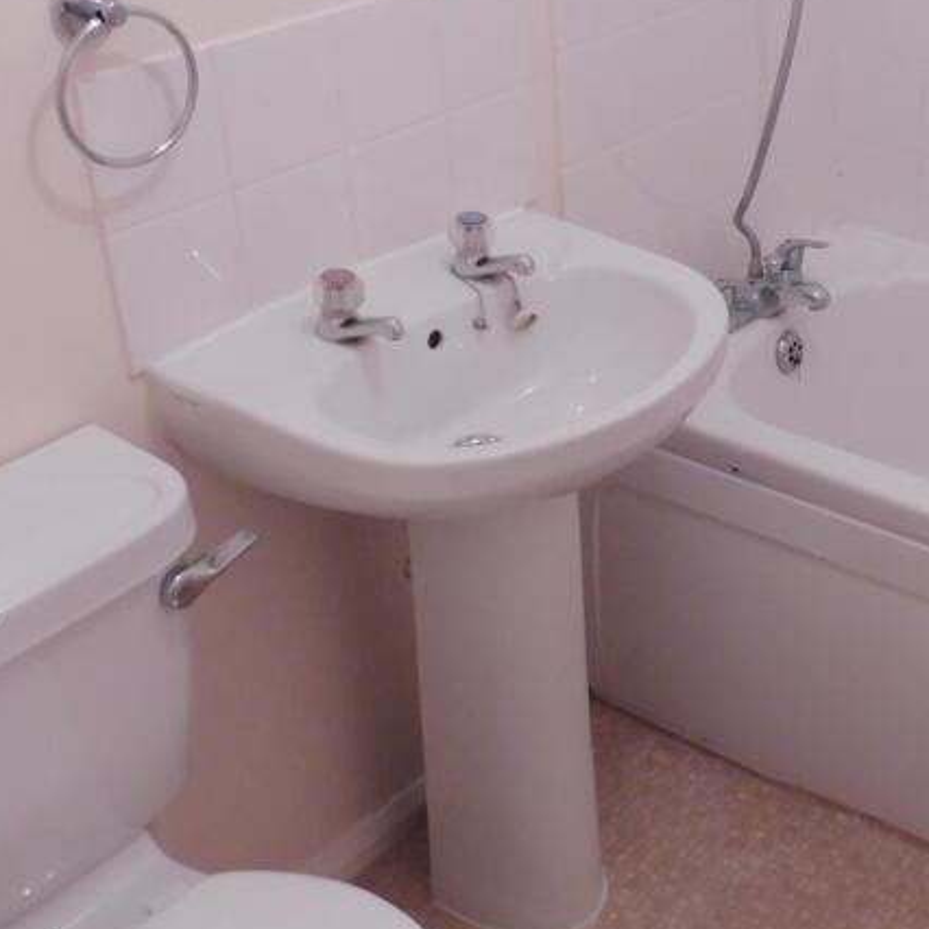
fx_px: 1549
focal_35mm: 51
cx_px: 794
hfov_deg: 32.1
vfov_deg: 33.4
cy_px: 421
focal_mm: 4.3
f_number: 3.3
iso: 400
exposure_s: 1/60
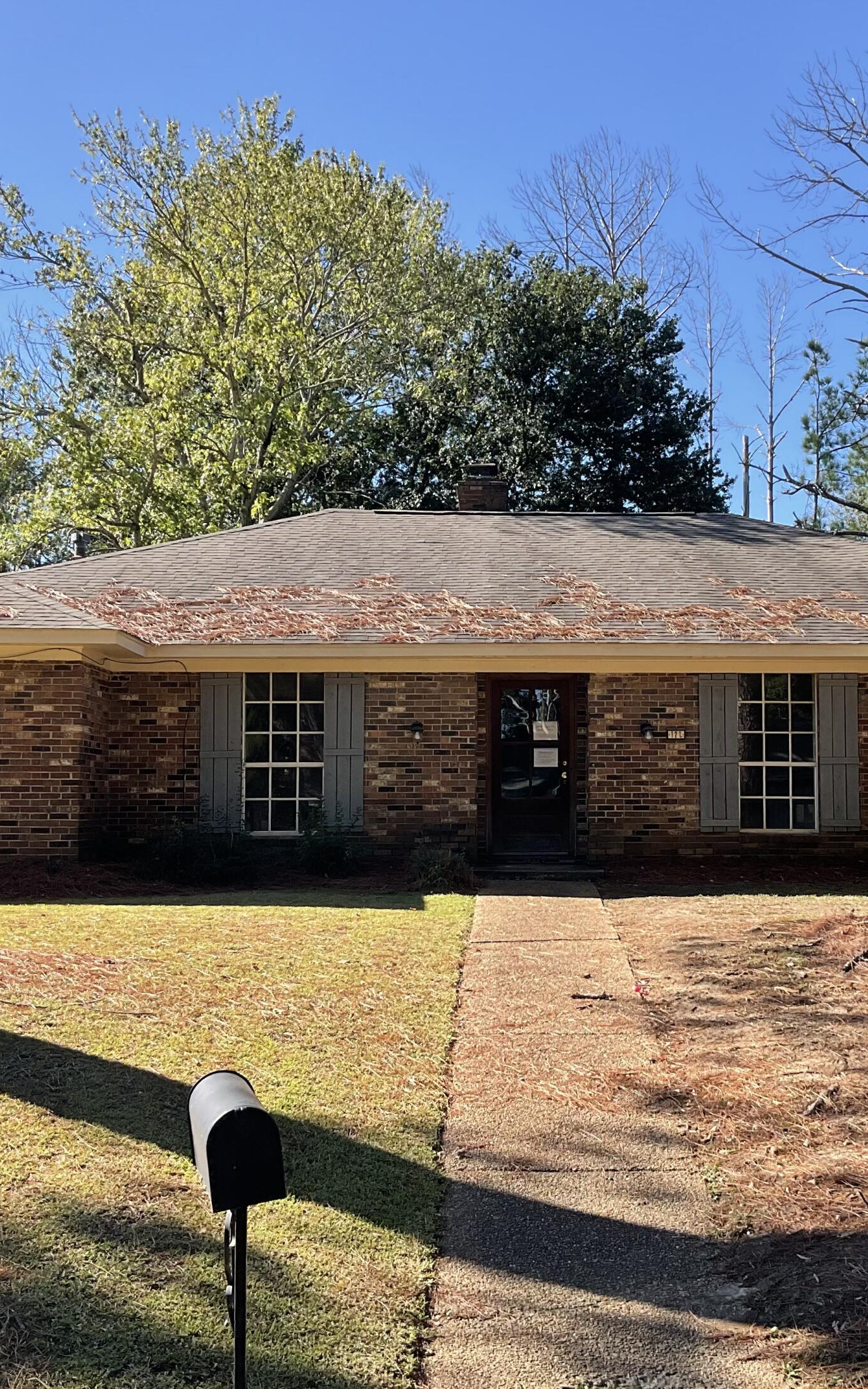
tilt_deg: +3.2
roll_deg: +0.5
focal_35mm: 42
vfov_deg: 47.2
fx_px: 1590
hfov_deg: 30.3
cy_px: 701
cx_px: 587
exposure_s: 1/719
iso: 16
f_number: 1.8
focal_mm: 3
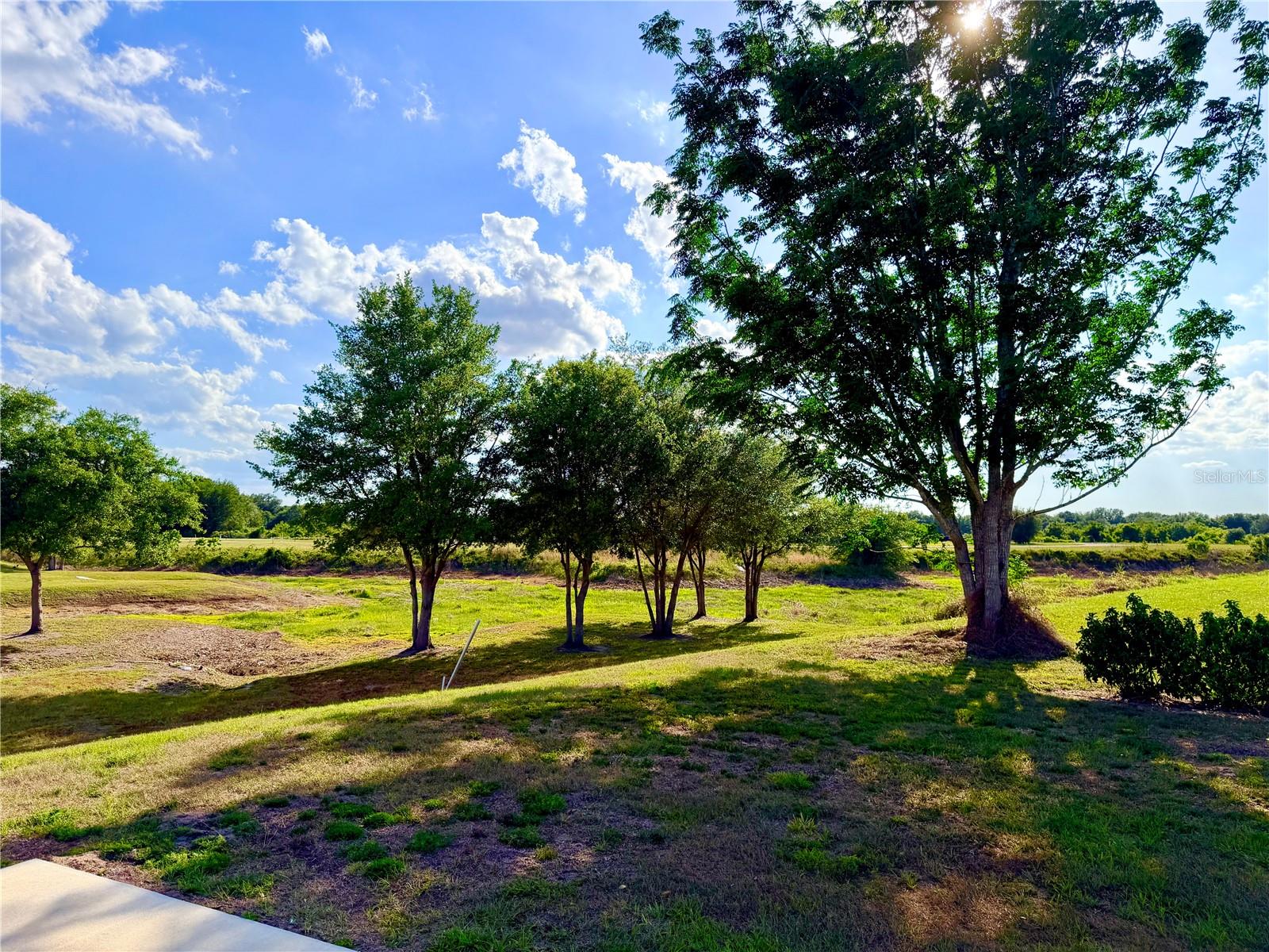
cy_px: 476
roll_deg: -0.3
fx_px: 880
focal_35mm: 24
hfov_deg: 71.6
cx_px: 634
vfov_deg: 56.8
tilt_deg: +4.5
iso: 100
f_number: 1.78
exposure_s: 1/7353
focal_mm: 6.76
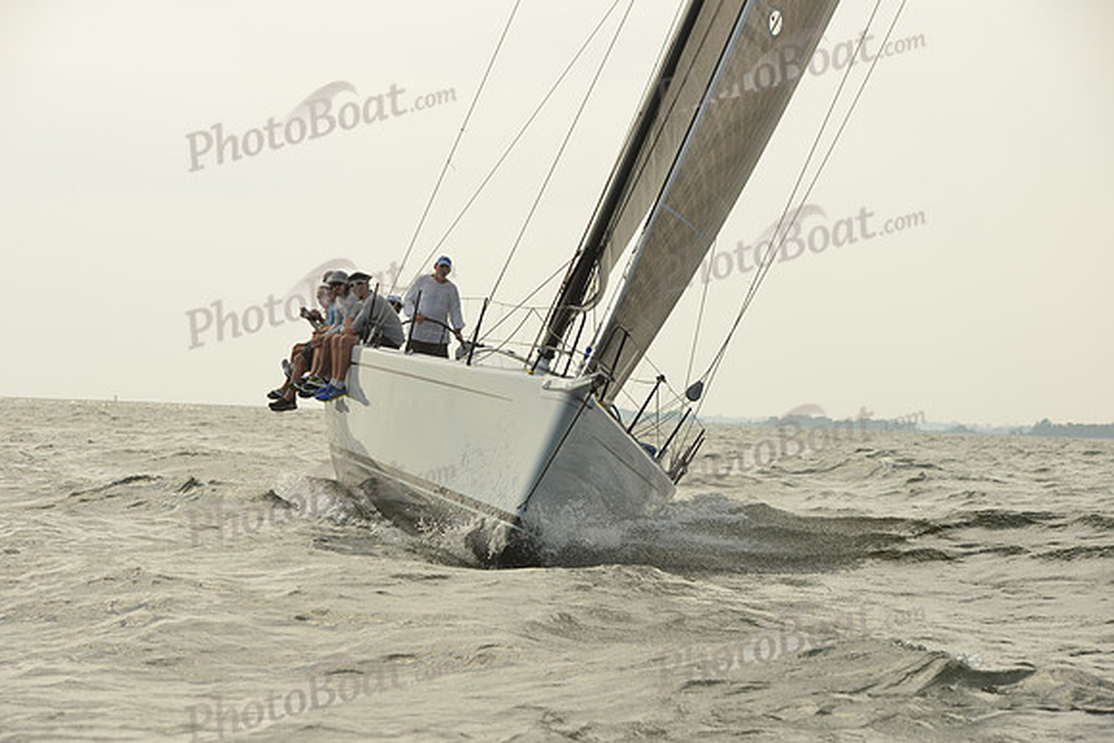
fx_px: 3590
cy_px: 372
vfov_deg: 11.8
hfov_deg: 17.6
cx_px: 557
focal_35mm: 116
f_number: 9
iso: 320
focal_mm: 116
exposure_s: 1/1250
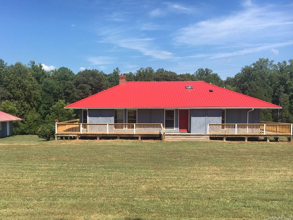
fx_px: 254
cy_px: 107
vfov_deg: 46.7
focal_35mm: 30
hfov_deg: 60.0
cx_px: 147
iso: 25
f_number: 2.2
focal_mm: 4.15
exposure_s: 1/1603
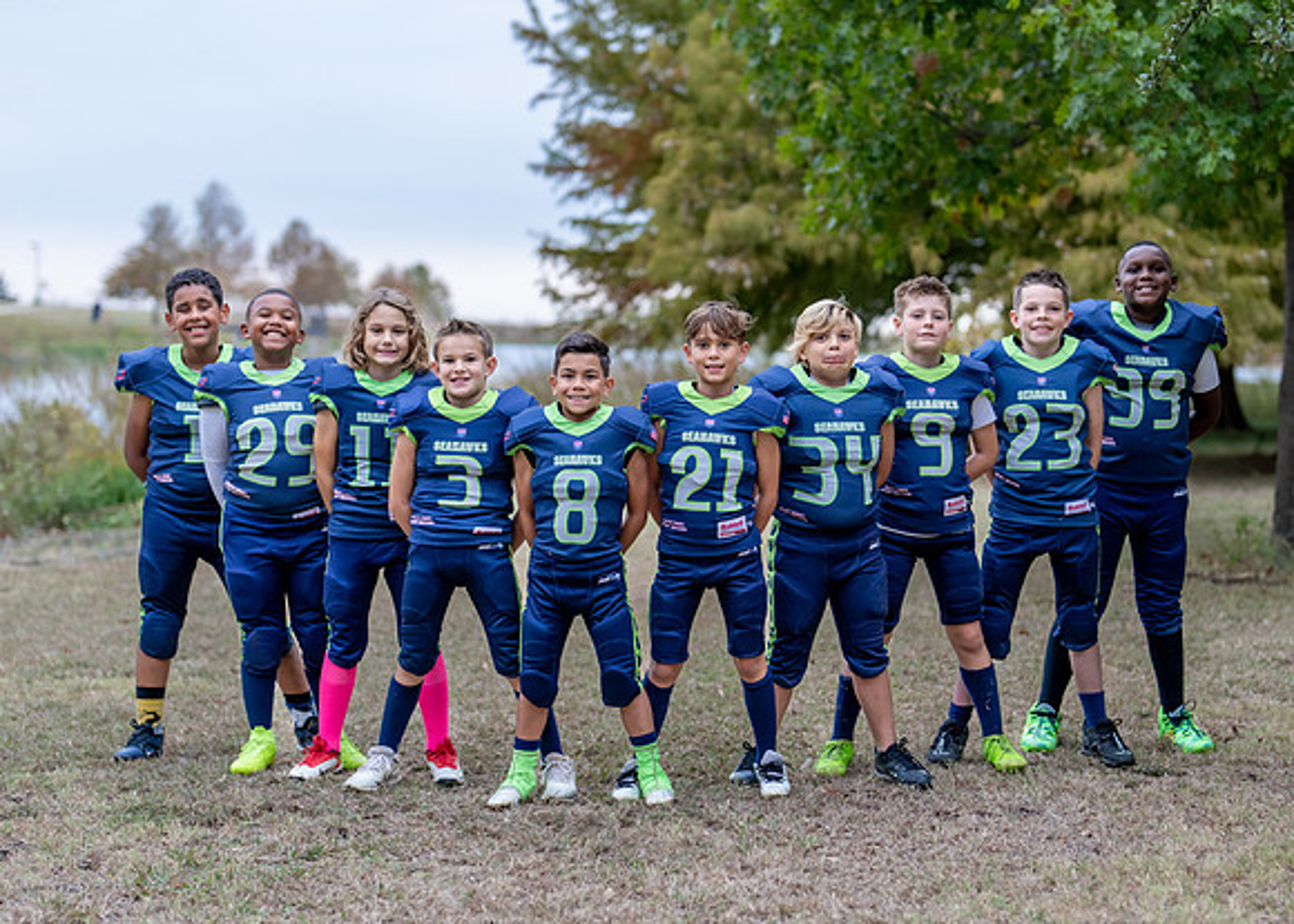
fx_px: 2576
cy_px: 496
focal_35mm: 70
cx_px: 693
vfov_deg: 20.3
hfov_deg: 28.2
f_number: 1.6
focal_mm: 50
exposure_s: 1/400
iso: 320
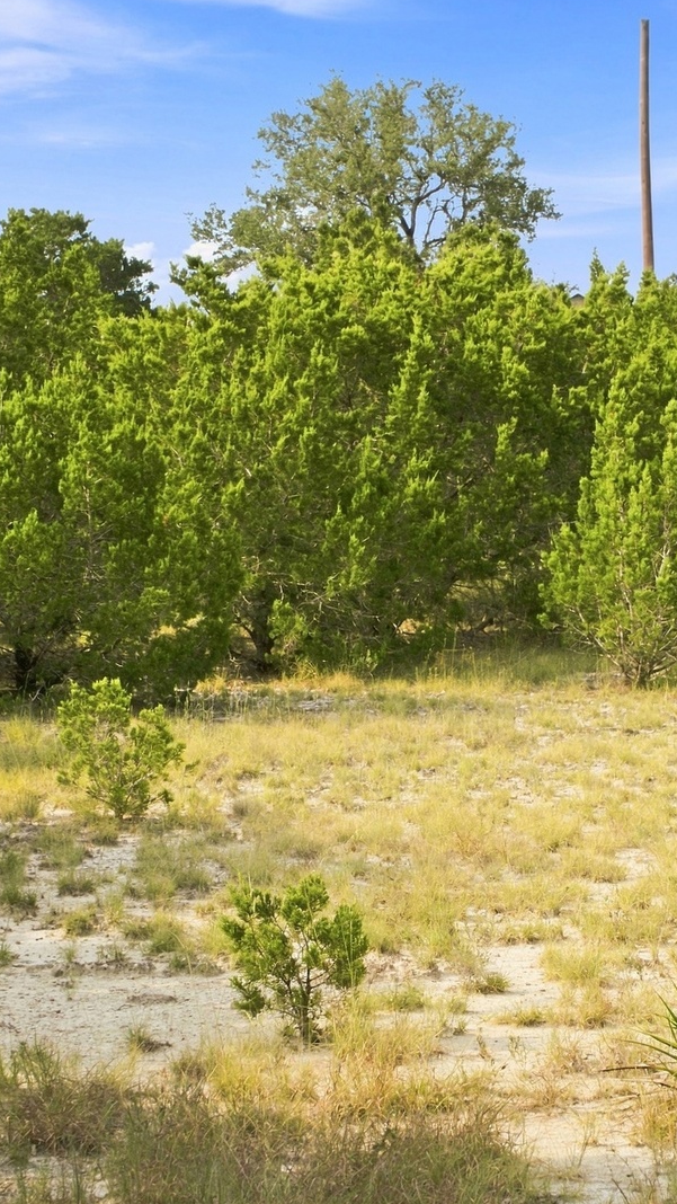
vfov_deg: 23.9
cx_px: 598
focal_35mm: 89
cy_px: 596
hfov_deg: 13.5
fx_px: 2839
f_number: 11
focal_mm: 56
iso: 800
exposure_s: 1/800
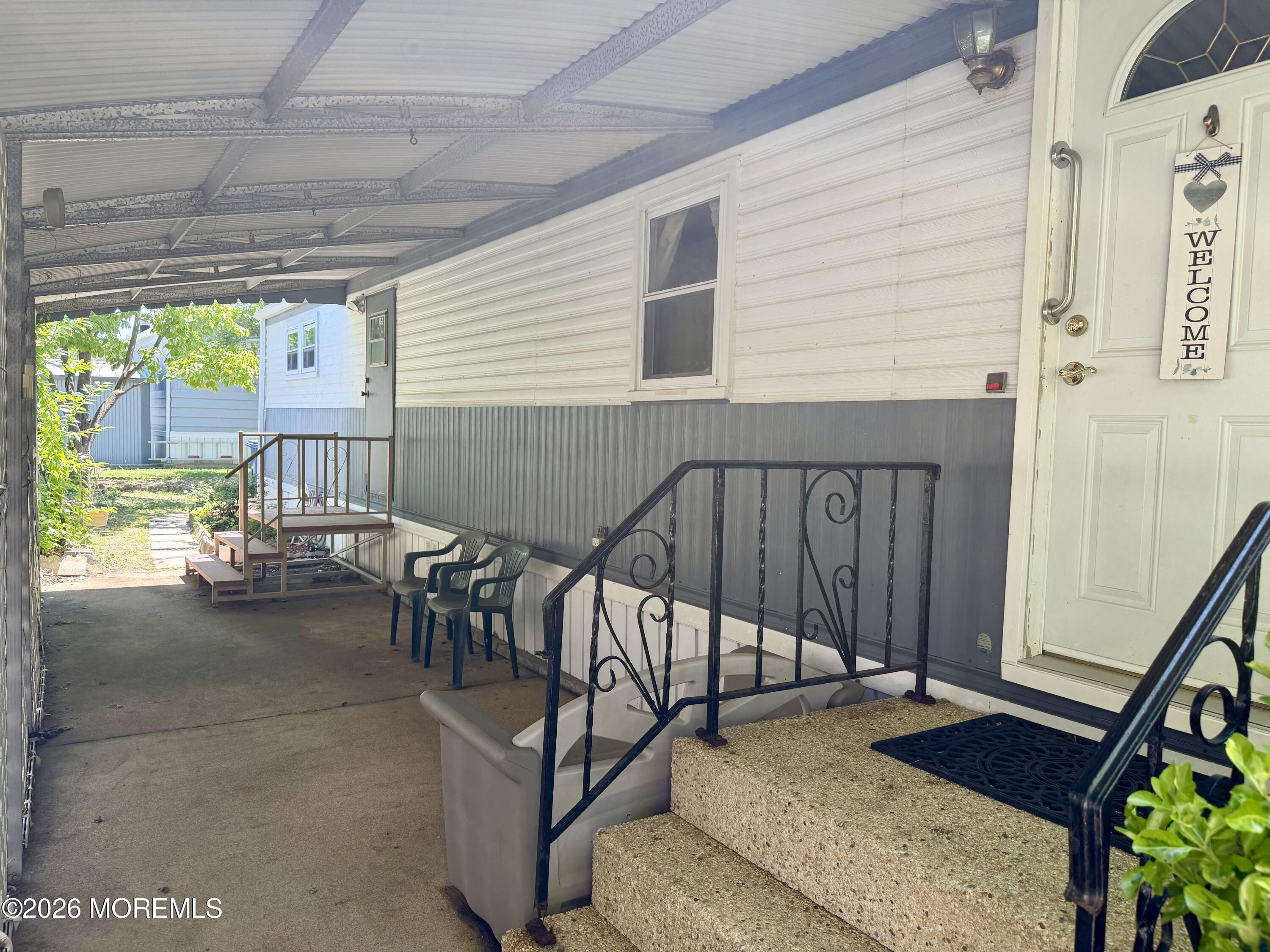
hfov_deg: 71.6
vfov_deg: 56.8
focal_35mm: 24
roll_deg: -1.4
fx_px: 881
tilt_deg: -2.7
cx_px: 635
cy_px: 476
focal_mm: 6.76
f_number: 1.78
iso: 100
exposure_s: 1/365
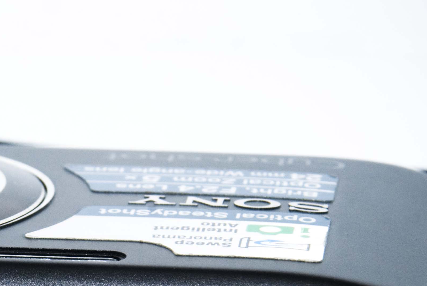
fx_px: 4527
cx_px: -33
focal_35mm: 381
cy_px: 291
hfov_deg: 5.4
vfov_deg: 3.6
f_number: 16
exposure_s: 1/125
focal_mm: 105
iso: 400
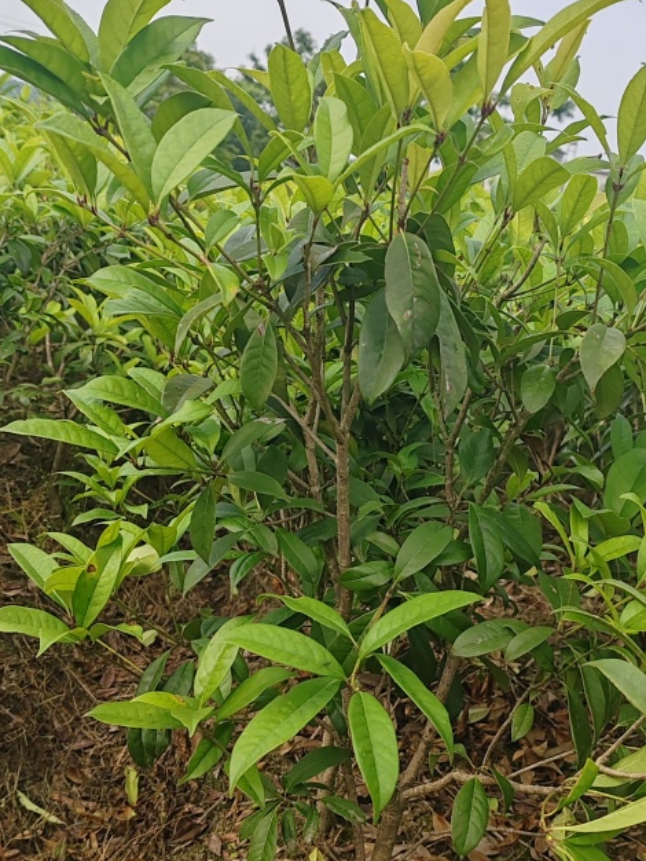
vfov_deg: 41.1
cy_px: 501
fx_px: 1144
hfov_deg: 31.5
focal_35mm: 46
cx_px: 381
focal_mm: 6.14
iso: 50
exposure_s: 1/420
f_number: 1.8
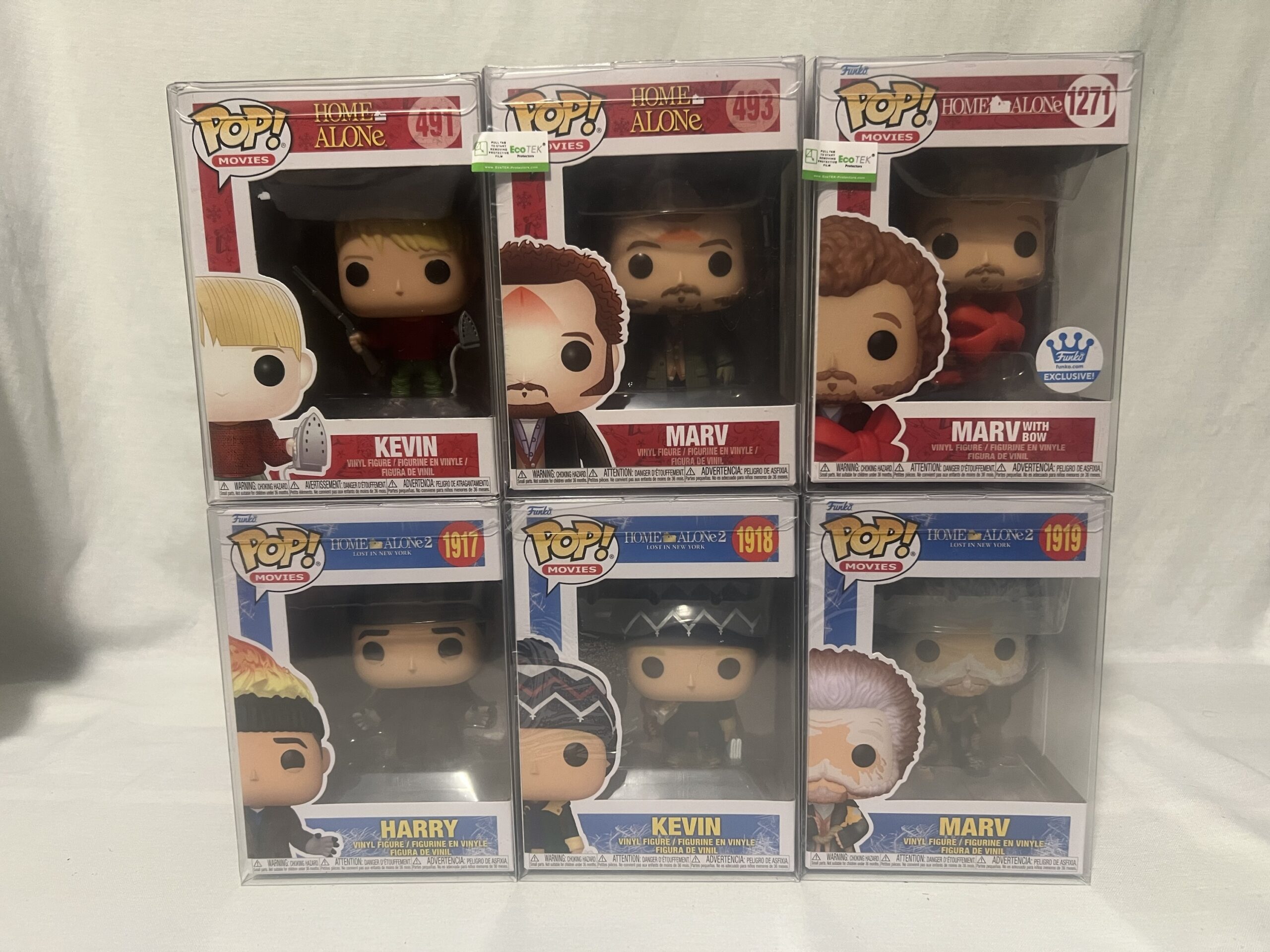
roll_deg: +1.3
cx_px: 635
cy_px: 476
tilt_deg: -8.5
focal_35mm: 26
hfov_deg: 67.3
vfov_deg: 53.1
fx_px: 954
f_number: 1.5
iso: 250
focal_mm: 5.7
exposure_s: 1/60
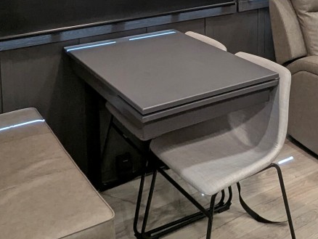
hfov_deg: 36.7
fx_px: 469
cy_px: -43
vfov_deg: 25.8
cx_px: 233
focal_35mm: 51
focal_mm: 2.35
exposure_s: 1/52.8
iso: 108
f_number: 2.2
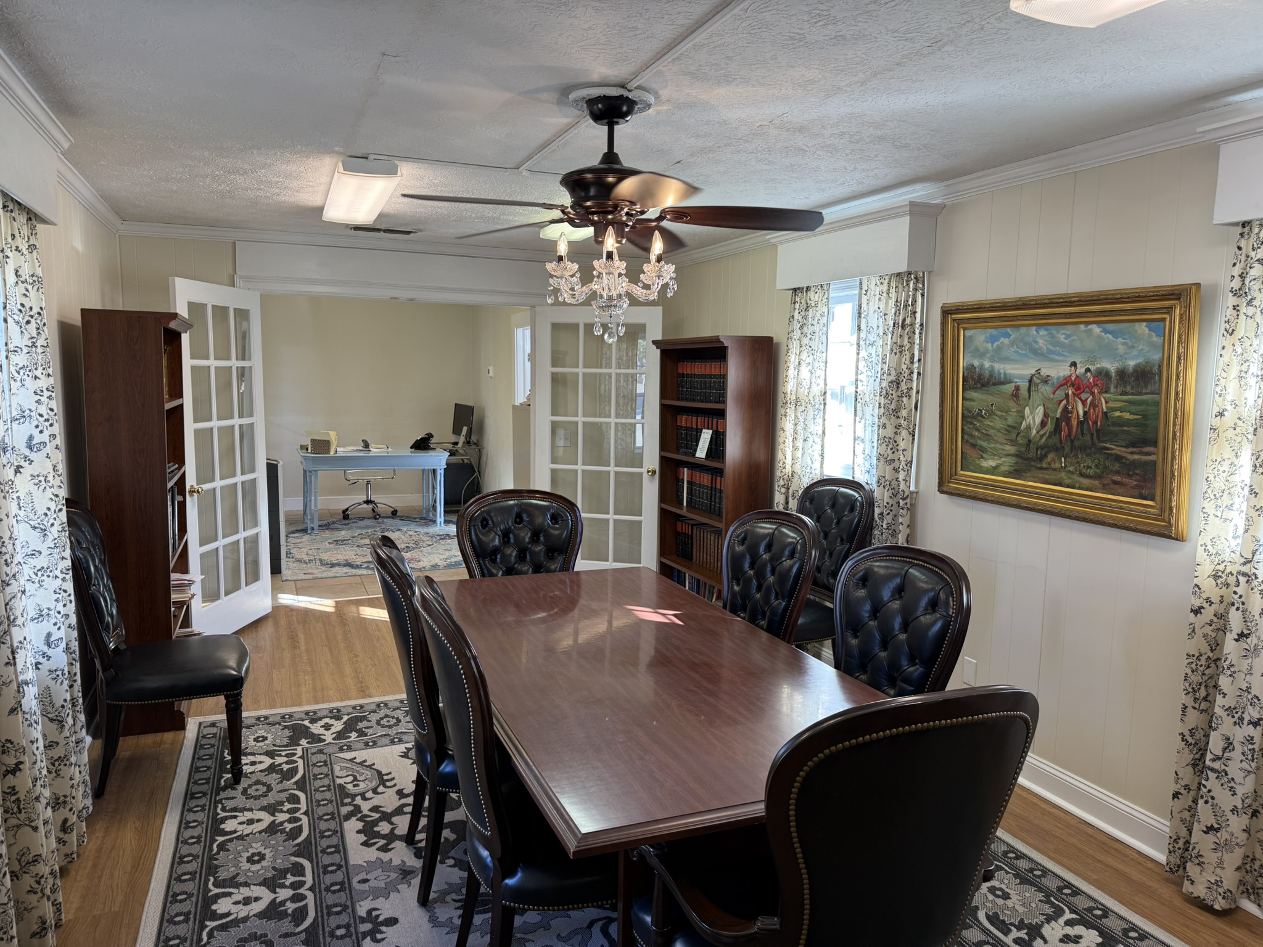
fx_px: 876
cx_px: 632
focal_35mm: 24
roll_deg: -0.4
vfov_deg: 56.8
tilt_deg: -6.3
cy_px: 474
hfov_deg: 71.6
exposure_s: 1/120
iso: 125
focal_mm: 6.76
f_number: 1.78
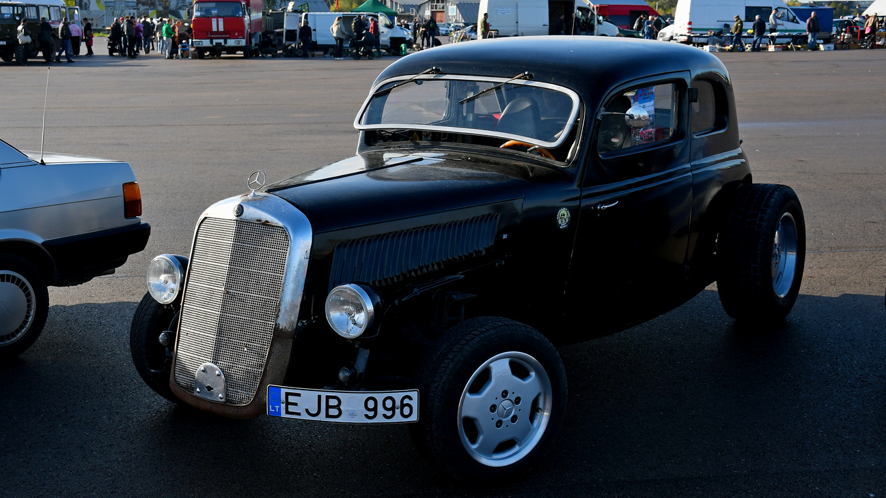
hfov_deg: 48.4
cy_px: 232
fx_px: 987
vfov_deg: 28.4
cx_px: 443
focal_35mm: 42
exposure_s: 1/800
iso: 200
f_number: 6.3
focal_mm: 27
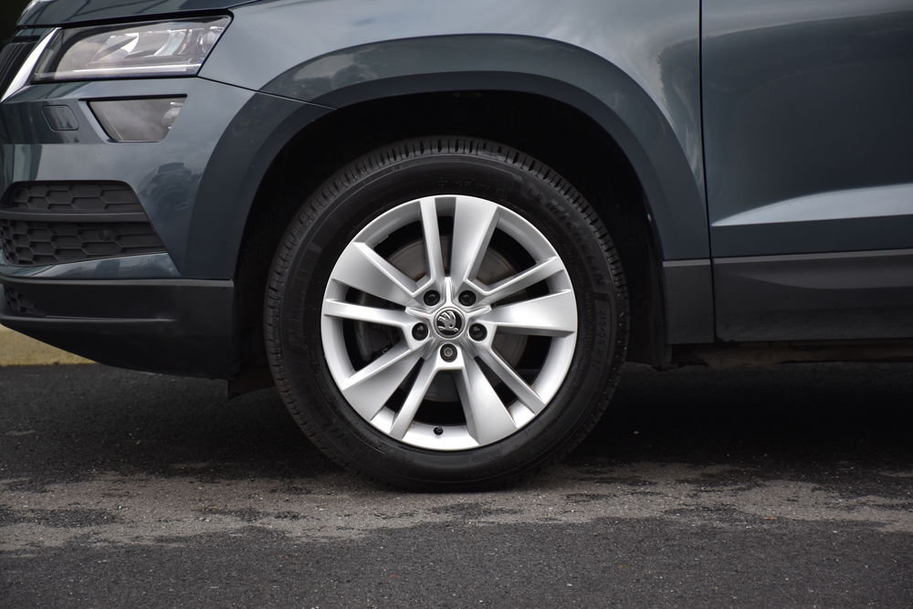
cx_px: 456
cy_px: 304
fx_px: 3424
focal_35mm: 135
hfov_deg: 15.2
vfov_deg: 10.2
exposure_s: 1/400
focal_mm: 90
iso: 400
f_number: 5.3
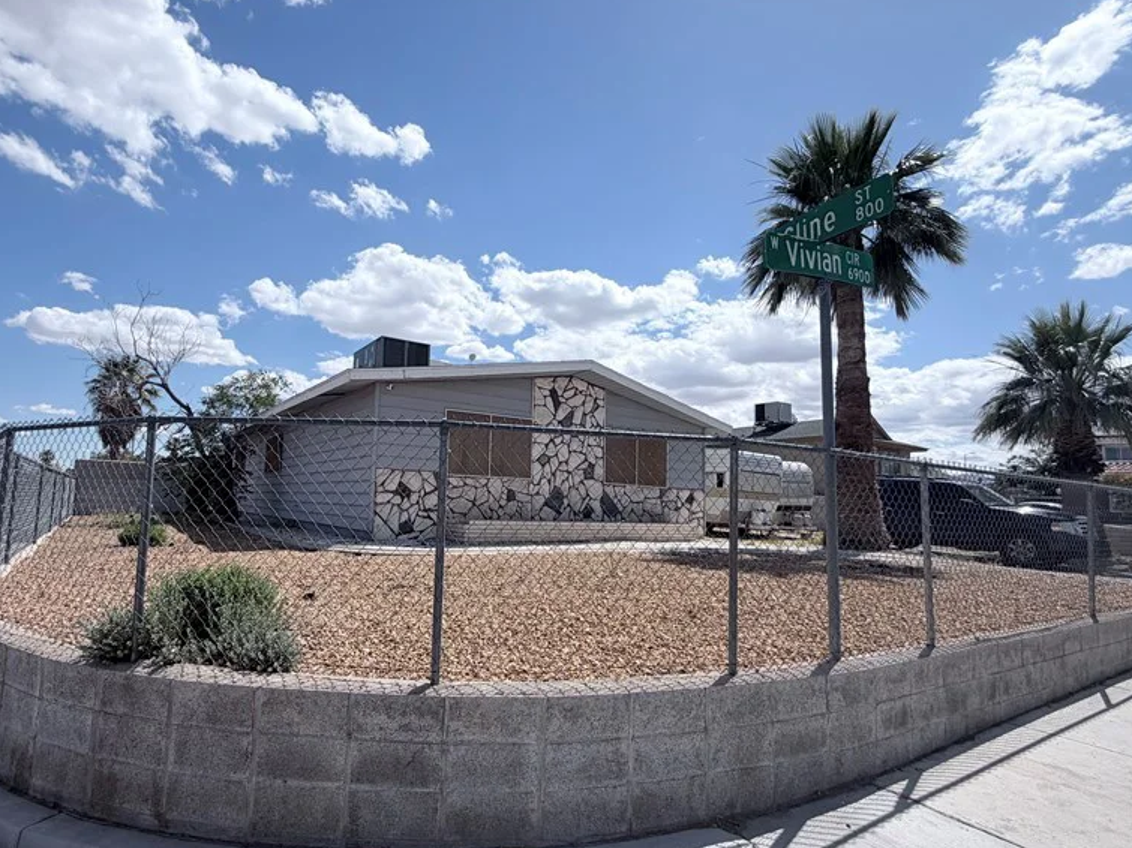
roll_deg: -1.0
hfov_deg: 84.3
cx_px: 501
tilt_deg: +5.4
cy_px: 434
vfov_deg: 68.7
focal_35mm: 19
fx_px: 621
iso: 20
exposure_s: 1/1572
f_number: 2.2
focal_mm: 2.22
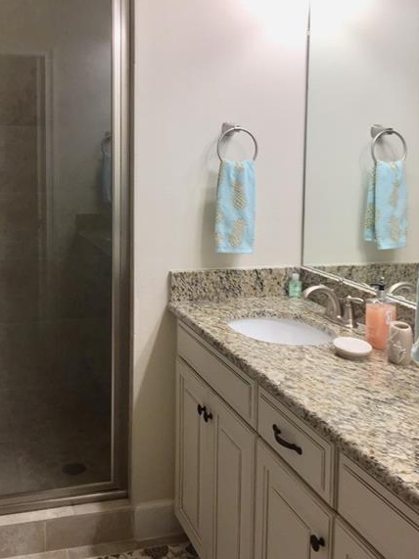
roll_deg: -1.0
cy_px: 200
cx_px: 140
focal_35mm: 39
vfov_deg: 47.3
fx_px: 630
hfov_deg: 36.4
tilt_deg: -3.3
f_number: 2.2
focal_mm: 4.15
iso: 40
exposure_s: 1/60
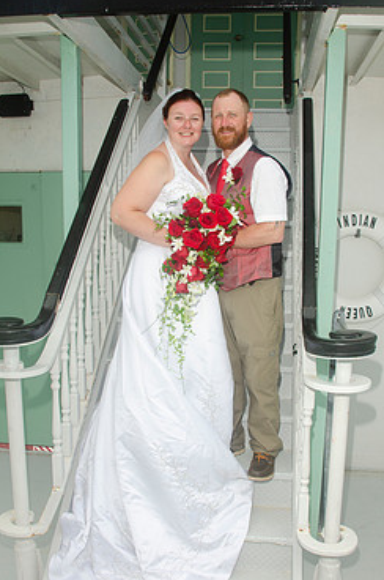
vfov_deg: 57.2
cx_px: 219
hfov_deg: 39.7
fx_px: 530
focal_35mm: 33
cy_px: 320
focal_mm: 18
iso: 100
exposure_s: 1/250
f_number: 5.6
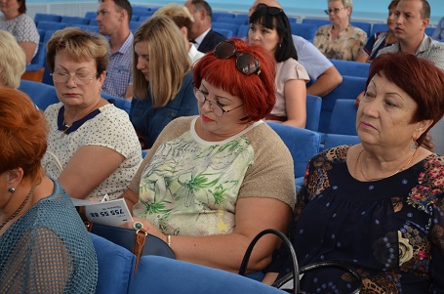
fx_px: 849
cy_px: 147
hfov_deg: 29.3
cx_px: 222
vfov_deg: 19.6
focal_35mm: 69
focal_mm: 46
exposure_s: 1/60
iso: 400
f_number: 5.3
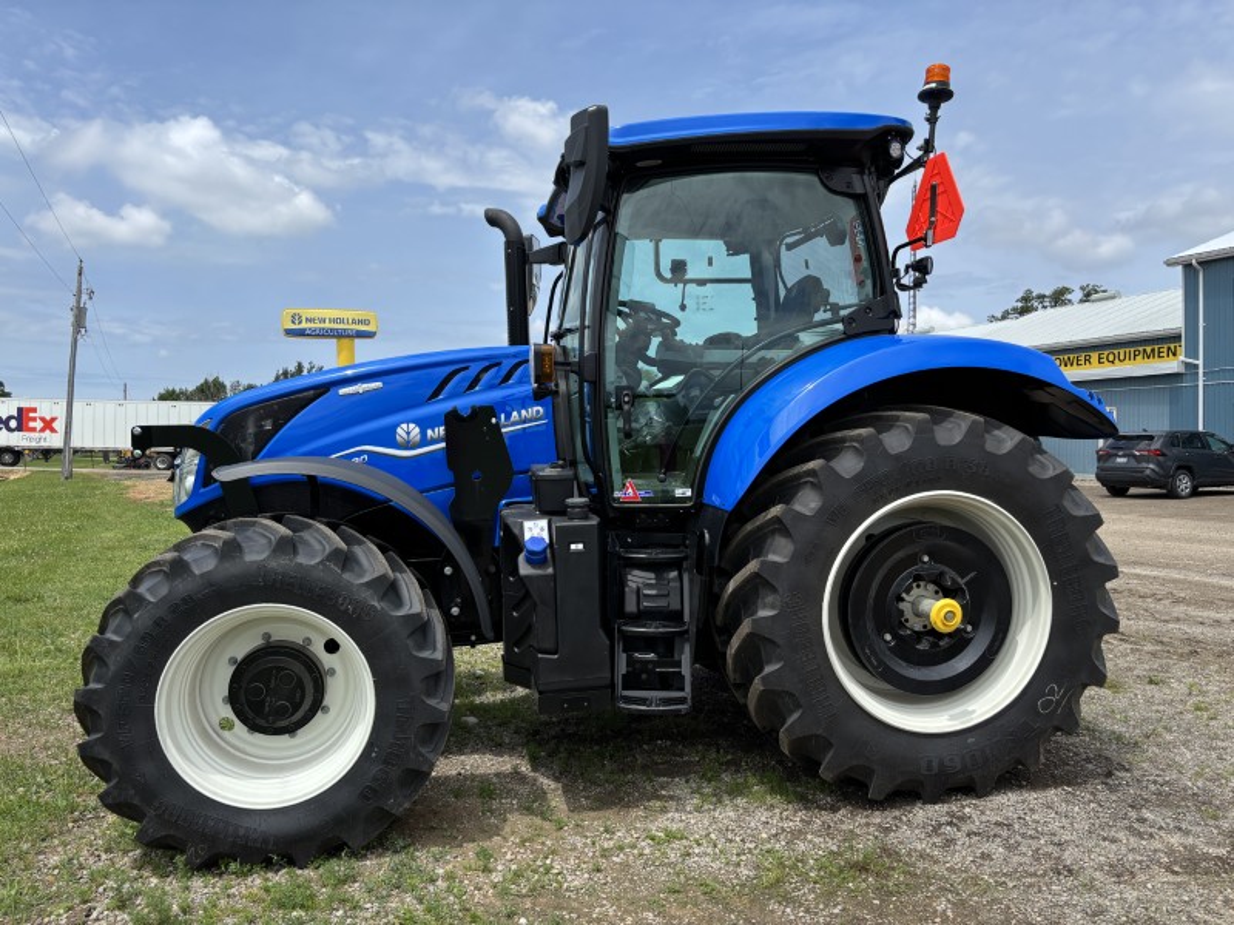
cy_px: 462
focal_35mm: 26
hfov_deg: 67.3
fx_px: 927
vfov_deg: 53.1
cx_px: 617
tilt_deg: -1.8
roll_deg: +1.1
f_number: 1.6
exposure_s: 1/3205
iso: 50
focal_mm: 5.96
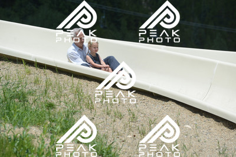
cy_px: 78
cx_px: 118
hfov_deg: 10.5
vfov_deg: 7.0
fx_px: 1279
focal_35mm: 195
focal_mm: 195
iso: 220
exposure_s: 1/640
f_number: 6.3
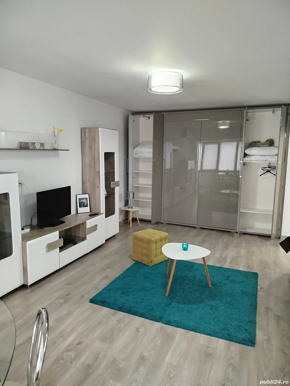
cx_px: 145
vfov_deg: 71.6
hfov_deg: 56.8
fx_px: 268
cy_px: 193
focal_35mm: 24
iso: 800
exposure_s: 1/25
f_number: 1.7
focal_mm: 5.31
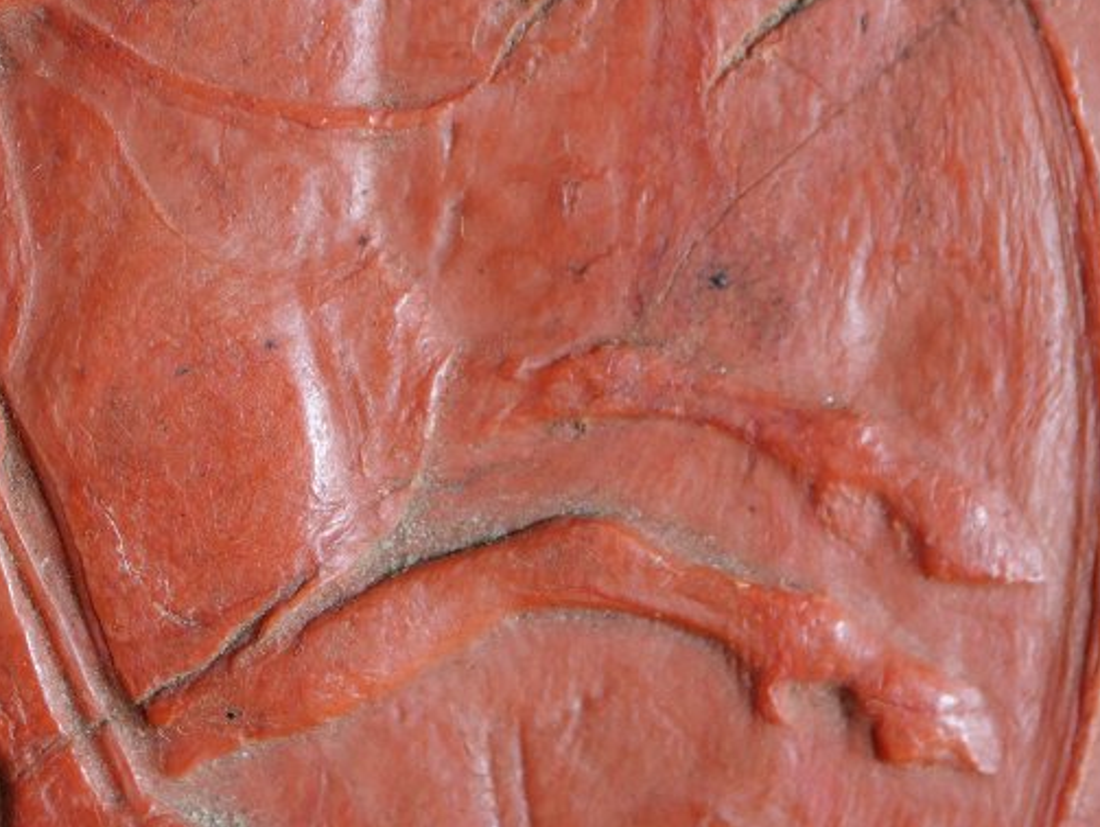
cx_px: 551
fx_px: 4547
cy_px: 133
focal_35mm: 143
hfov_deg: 13.8
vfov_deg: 10.3
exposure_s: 1/60
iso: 400
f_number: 2.8
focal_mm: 30
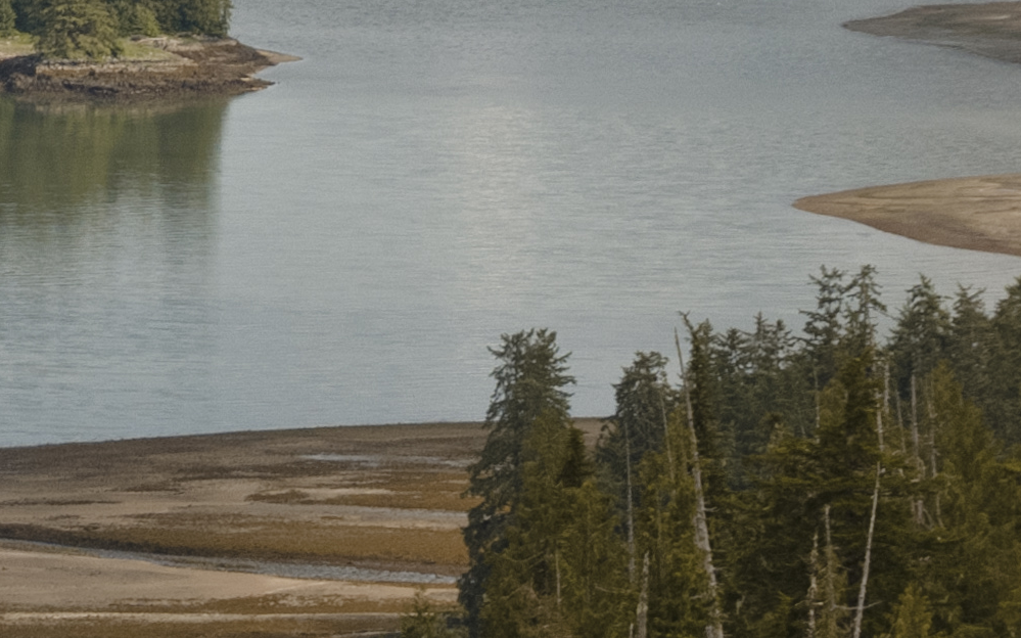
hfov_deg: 5.0
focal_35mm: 418
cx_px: -486
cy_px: -276
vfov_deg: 3.1
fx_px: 11633
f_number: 8
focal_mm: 65
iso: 200
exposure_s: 1/200
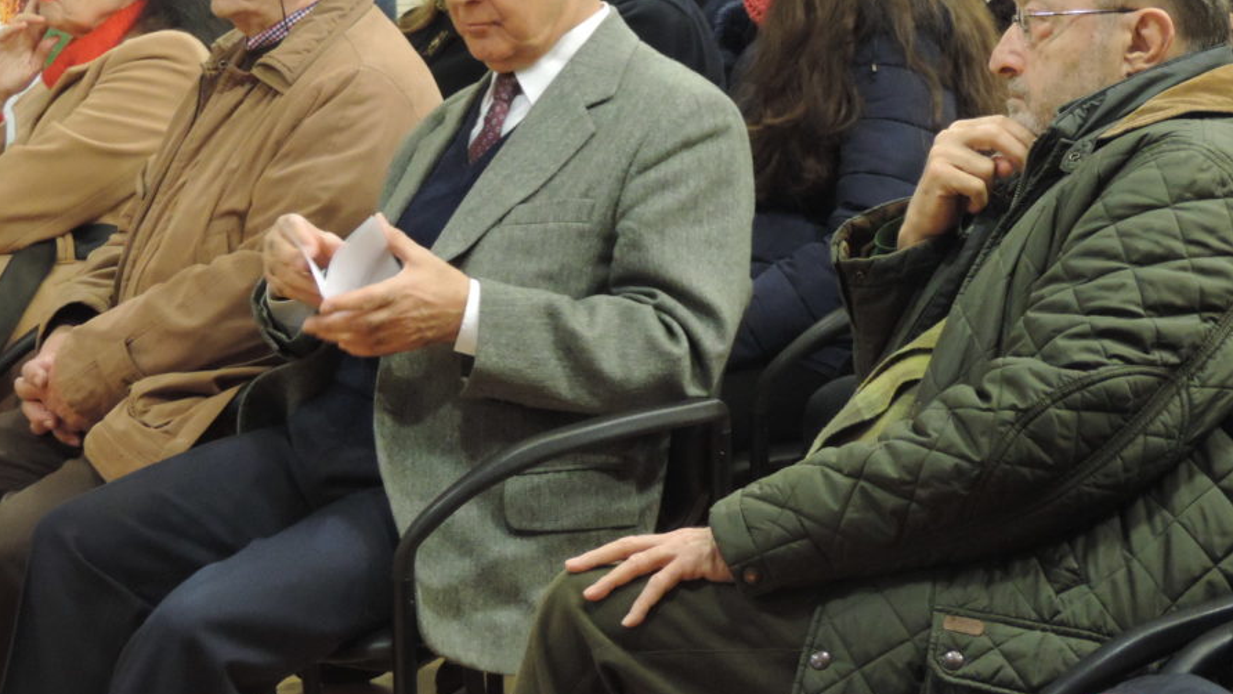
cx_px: 593
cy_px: 195
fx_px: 4087
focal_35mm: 125
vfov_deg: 9.7
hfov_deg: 17.2
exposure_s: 1/10
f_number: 4.1
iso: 800
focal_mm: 17.8
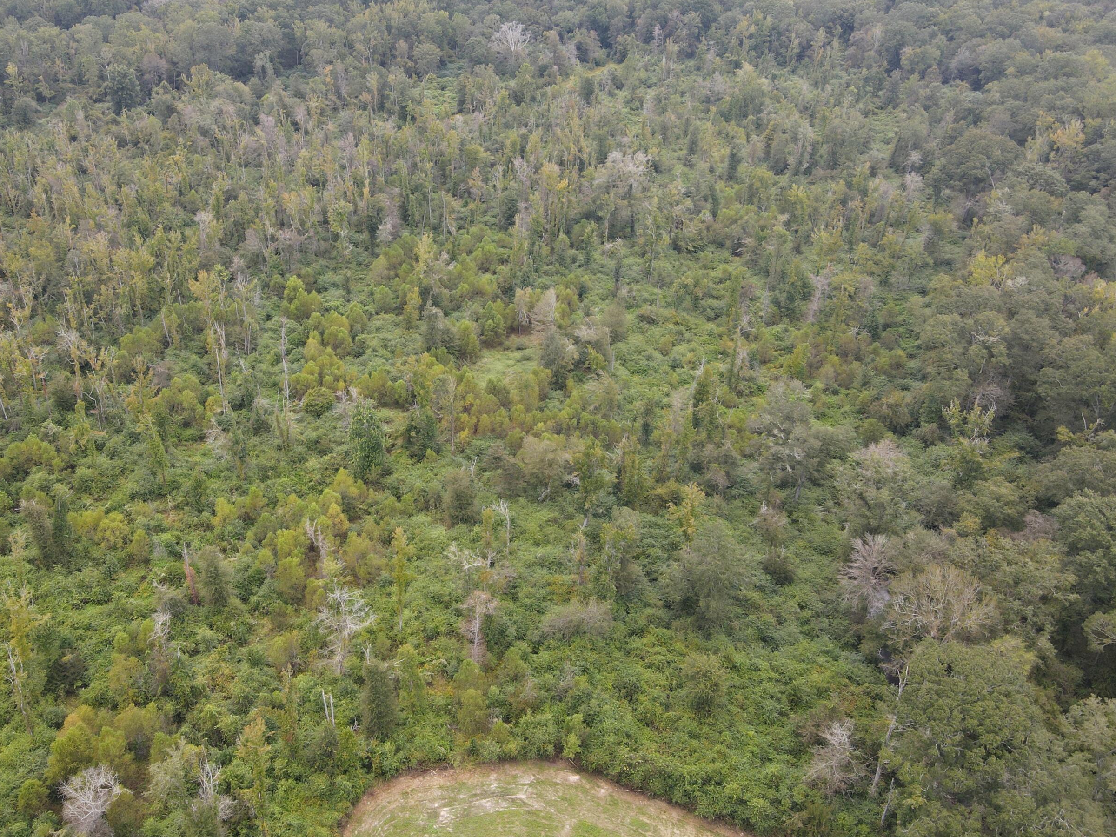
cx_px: 432
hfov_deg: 59.3
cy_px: 387
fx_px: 967
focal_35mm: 30
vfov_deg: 46.8
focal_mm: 4.5
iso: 100
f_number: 2.8
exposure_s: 1/90
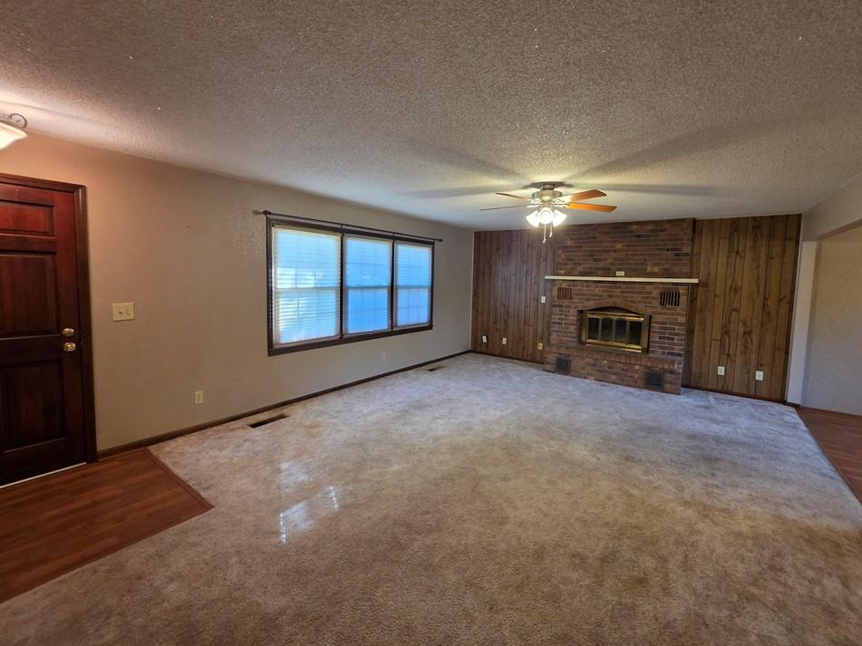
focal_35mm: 14
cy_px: 305
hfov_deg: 102.1
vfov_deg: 85.6
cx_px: 435
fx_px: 349
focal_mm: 2.2
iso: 320
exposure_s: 1/60
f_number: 1.9
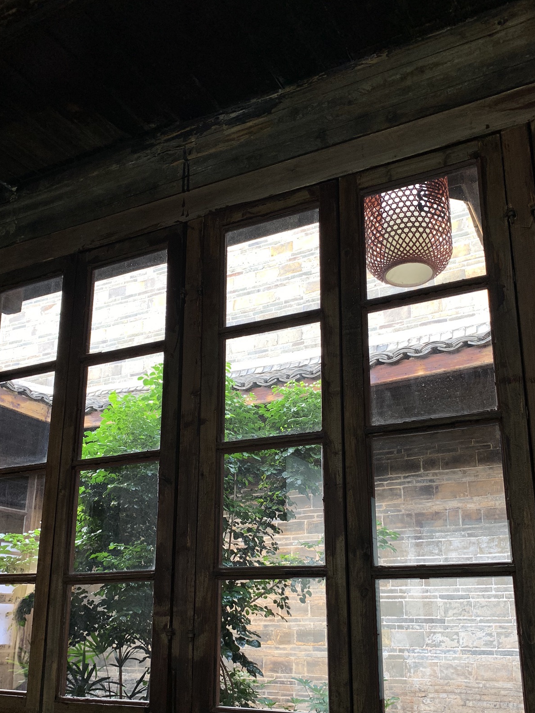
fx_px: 680
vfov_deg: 54.8
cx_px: 265
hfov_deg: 42.9
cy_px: 442
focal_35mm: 33
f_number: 1.8
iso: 50
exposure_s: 1/121
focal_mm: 4.25
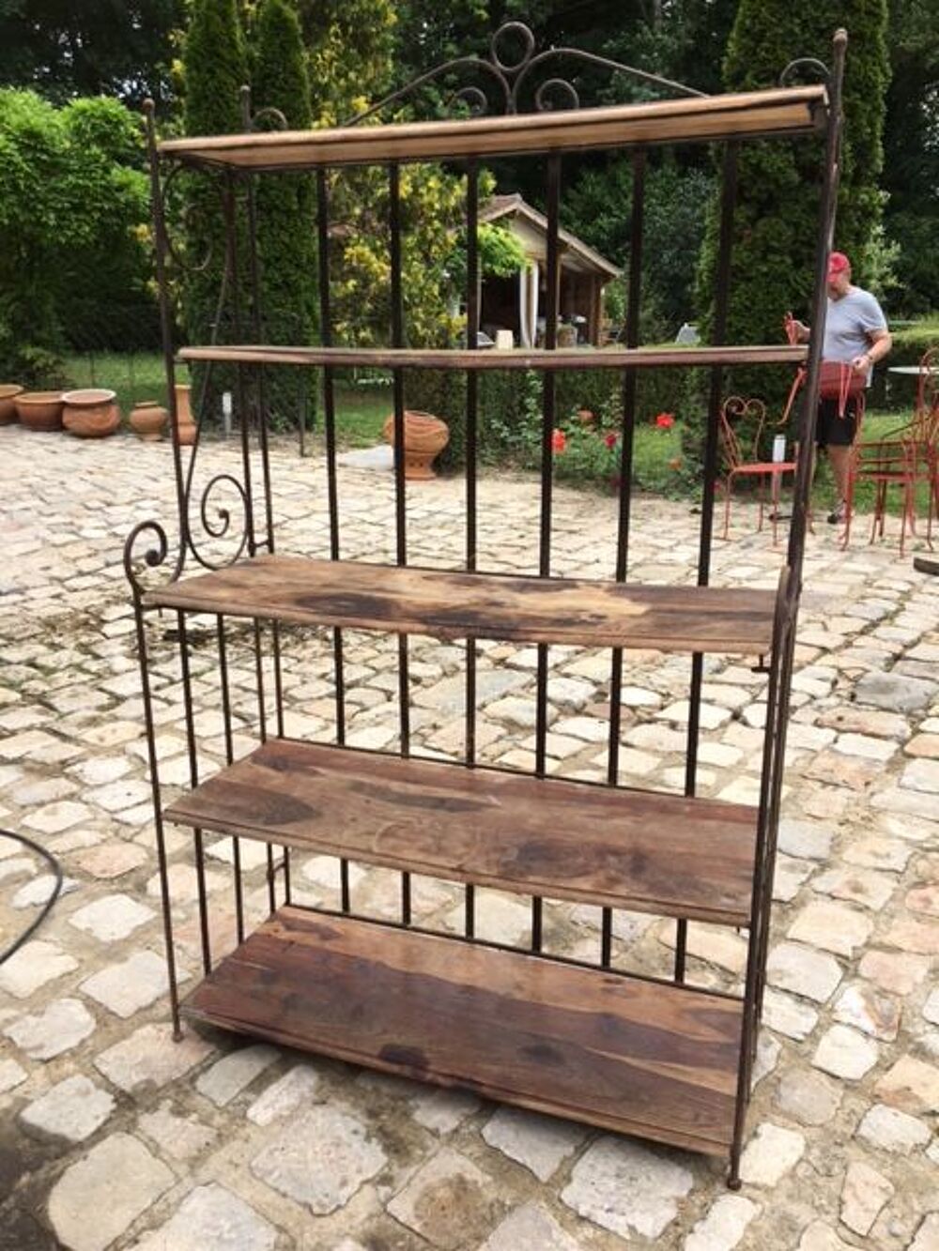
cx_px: 470
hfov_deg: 48.2
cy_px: 626
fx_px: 1049
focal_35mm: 29
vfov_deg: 61.7
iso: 25
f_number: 2.2
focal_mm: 4.15
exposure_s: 1/855
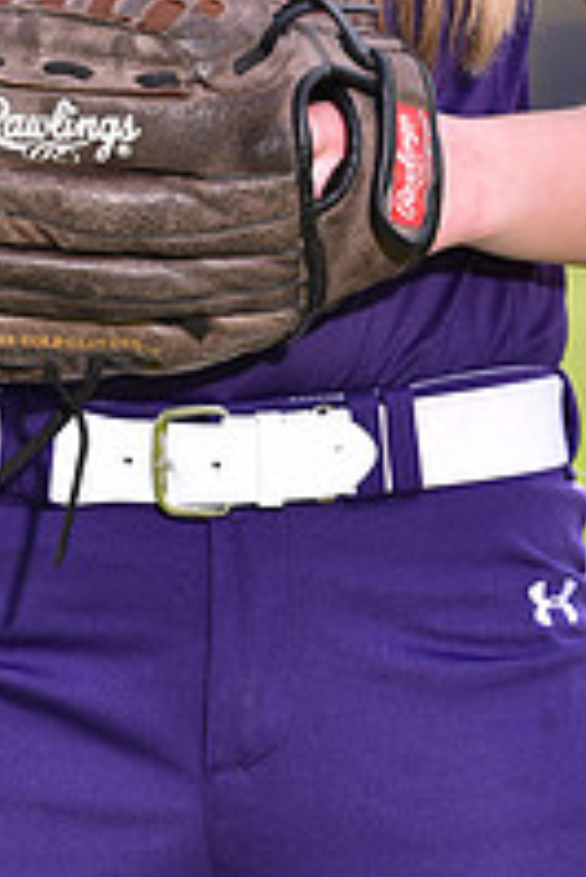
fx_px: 14209
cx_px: 280
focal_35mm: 583
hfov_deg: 2.4
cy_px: -300
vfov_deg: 3.5
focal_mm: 200
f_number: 5
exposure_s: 1/250
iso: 80
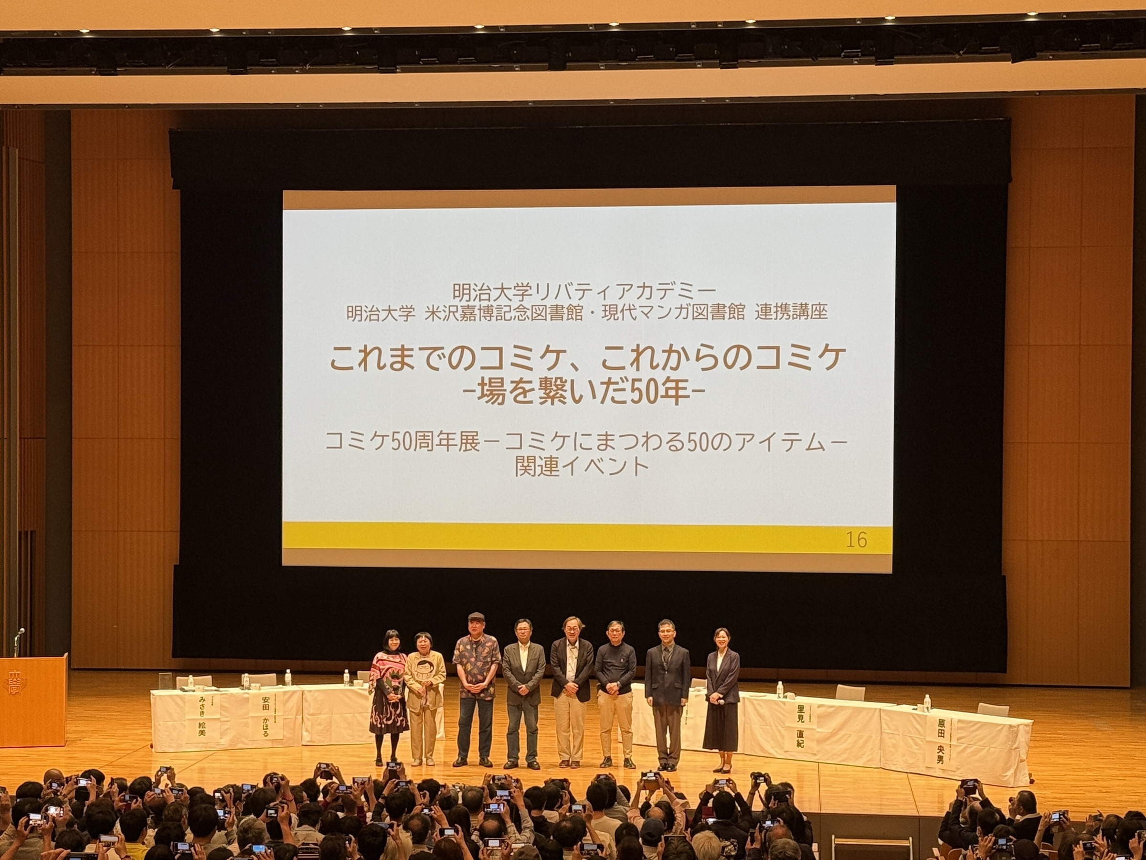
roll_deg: +0.1
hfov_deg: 39.7
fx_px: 1589
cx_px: 573
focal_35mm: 48
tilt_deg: -1.0
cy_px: 430
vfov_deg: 30.3
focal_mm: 6.76
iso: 80
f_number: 1.78
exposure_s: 1/50
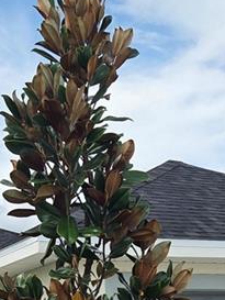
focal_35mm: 101
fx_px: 875
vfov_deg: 17.8
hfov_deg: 14.6
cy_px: 418
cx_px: 89
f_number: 1.8
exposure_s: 1/3924
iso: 80
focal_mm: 5.4
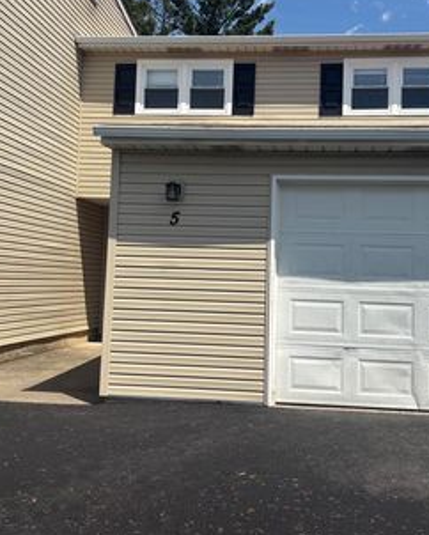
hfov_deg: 35.6
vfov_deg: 43.6
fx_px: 666
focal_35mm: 42
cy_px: 222
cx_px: 245
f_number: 1.6
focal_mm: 5.96
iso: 50
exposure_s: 1/4425
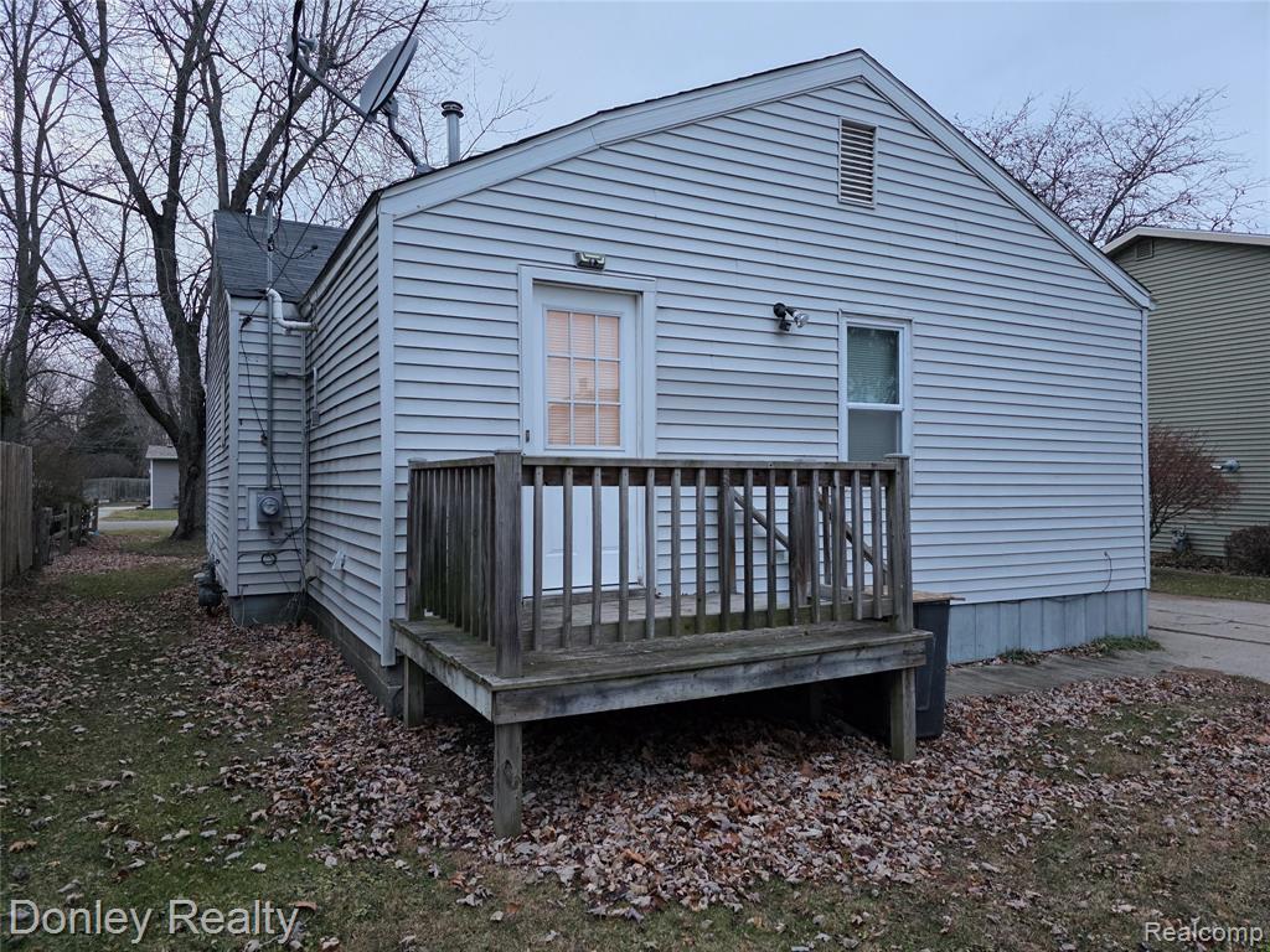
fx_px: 844
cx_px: 635
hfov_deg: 73.9
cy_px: 476
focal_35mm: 23
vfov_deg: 58.9
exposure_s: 1/120
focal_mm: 6.3
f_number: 1.7
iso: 500
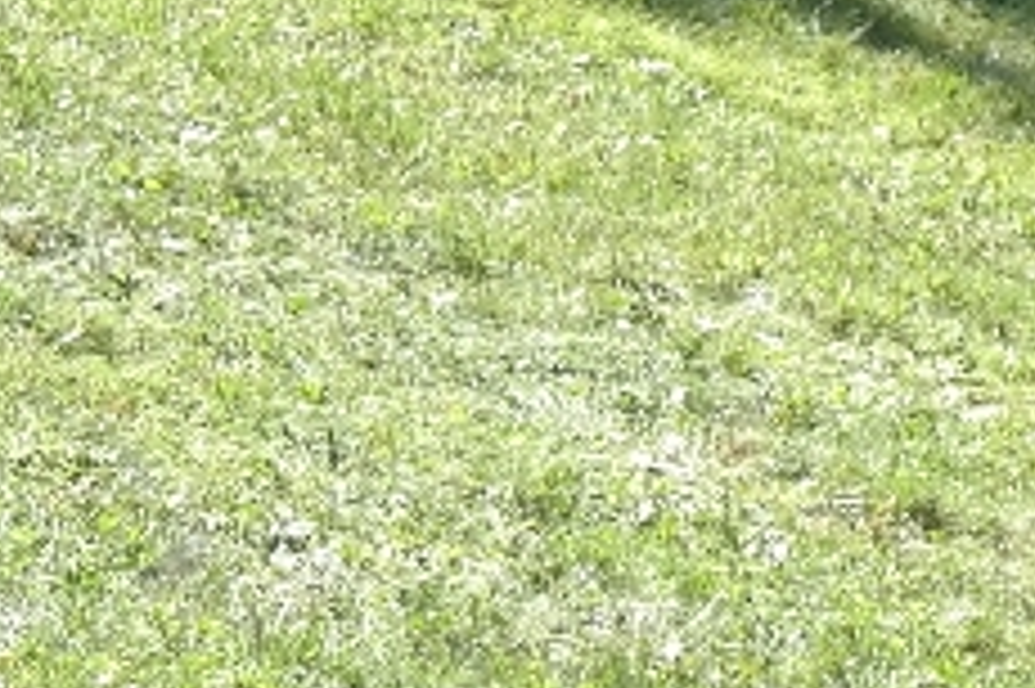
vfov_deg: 2.6
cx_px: 639
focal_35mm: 535
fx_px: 15370
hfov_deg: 3.9
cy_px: -292
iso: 100
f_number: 4.5
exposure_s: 1/200
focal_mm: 50
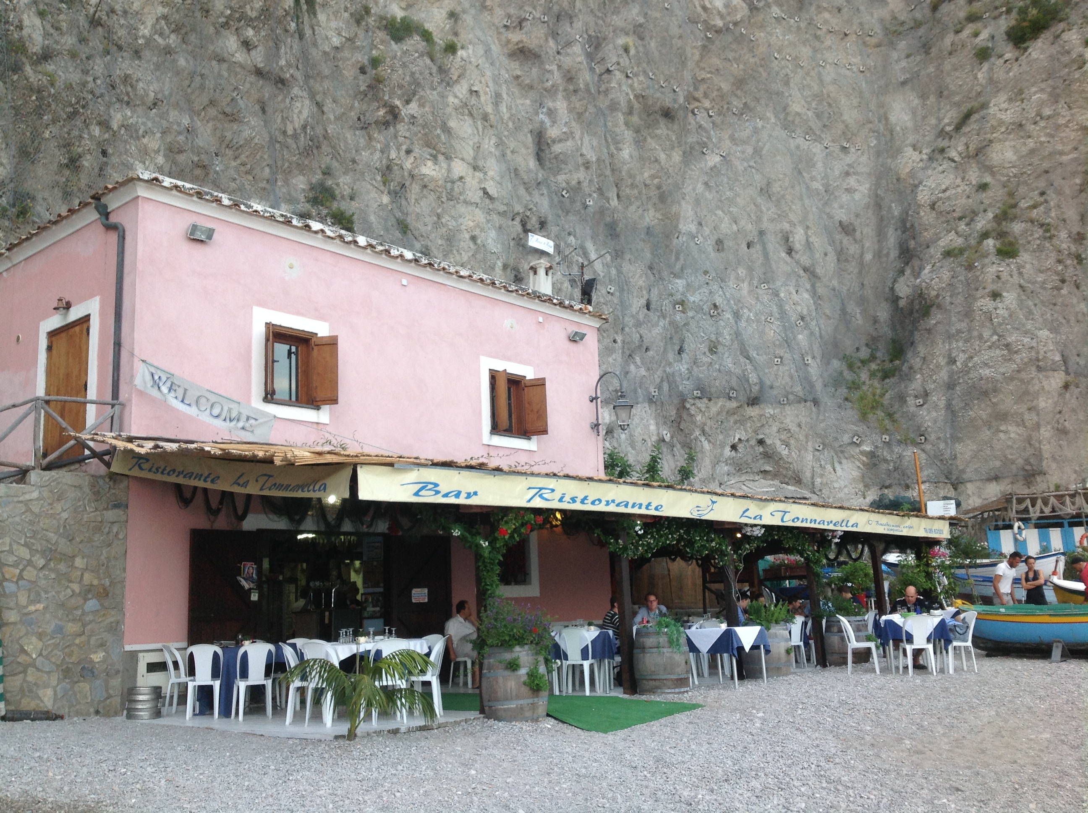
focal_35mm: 35
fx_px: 1098
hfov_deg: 52.7
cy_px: 406
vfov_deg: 40.6
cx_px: 544
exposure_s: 1/60
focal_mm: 4.28
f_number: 2.4
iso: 64
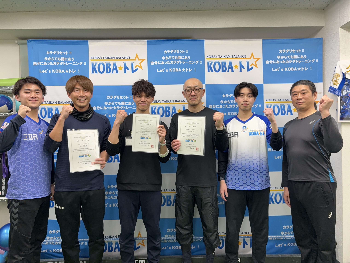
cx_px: 175
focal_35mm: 26
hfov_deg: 67.3
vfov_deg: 53.1
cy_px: 132
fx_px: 263
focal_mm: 5.96
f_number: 1.6
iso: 80
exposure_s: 1/50
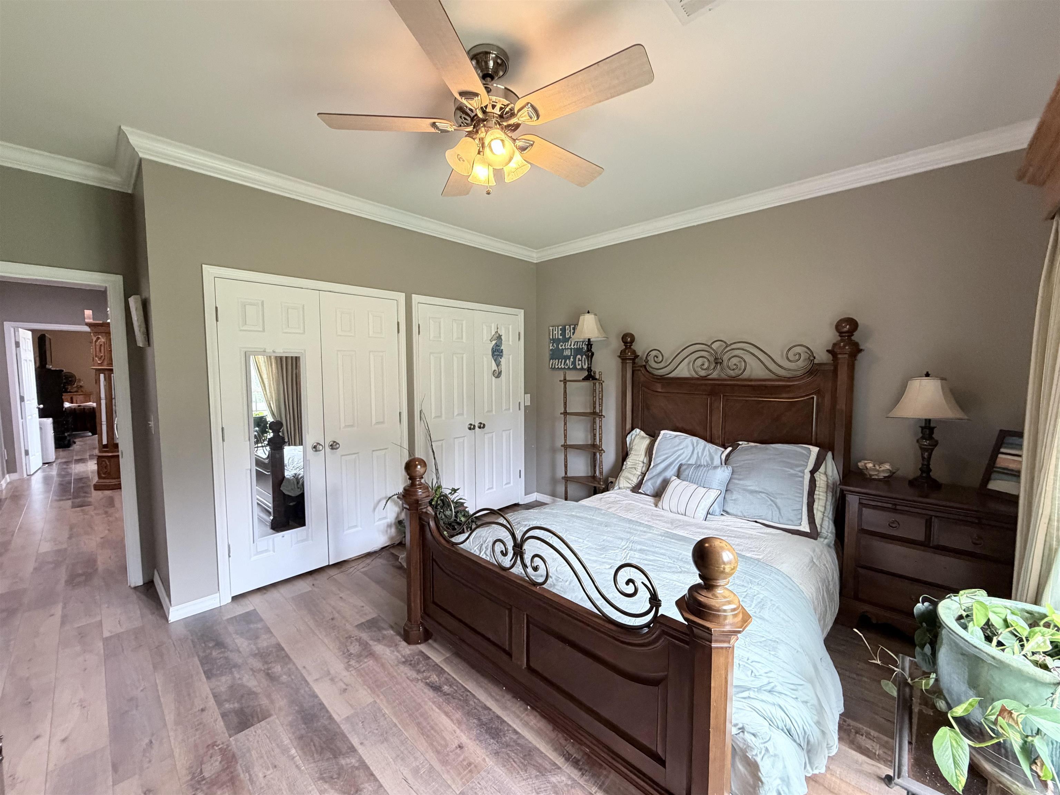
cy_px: 398
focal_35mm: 14
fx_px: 429
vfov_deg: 85.7
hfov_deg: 102.1
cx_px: 530
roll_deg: +0.4
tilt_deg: -4.0
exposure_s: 1/60
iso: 400
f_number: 2.2
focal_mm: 2.22
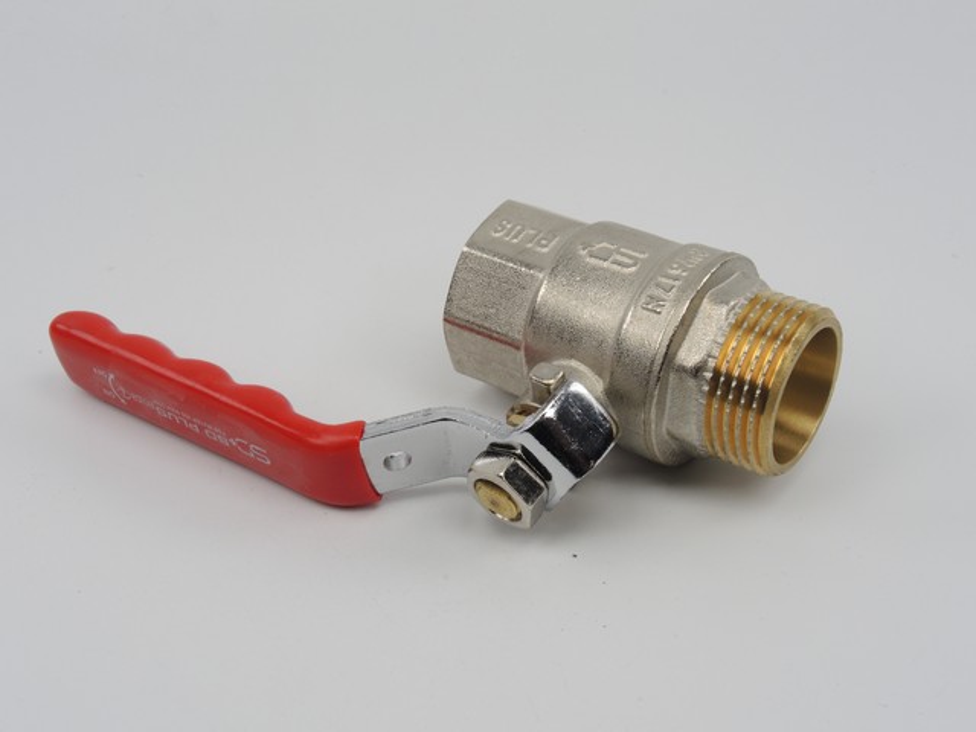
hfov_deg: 38.2
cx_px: 488
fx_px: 1410
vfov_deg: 29.1
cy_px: 366
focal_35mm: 50
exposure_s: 1/320
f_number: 7.1
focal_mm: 11
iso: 200
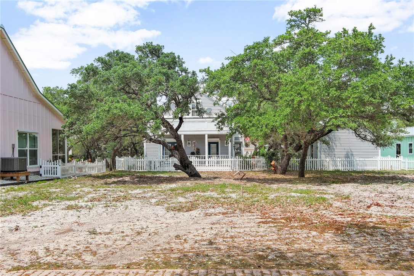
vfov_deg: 44.9
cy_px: 138
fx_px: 333
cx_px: 207
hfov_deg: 63.7
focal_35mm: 29
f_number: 2.8
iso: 100
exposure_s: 1/60
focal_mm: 10.57
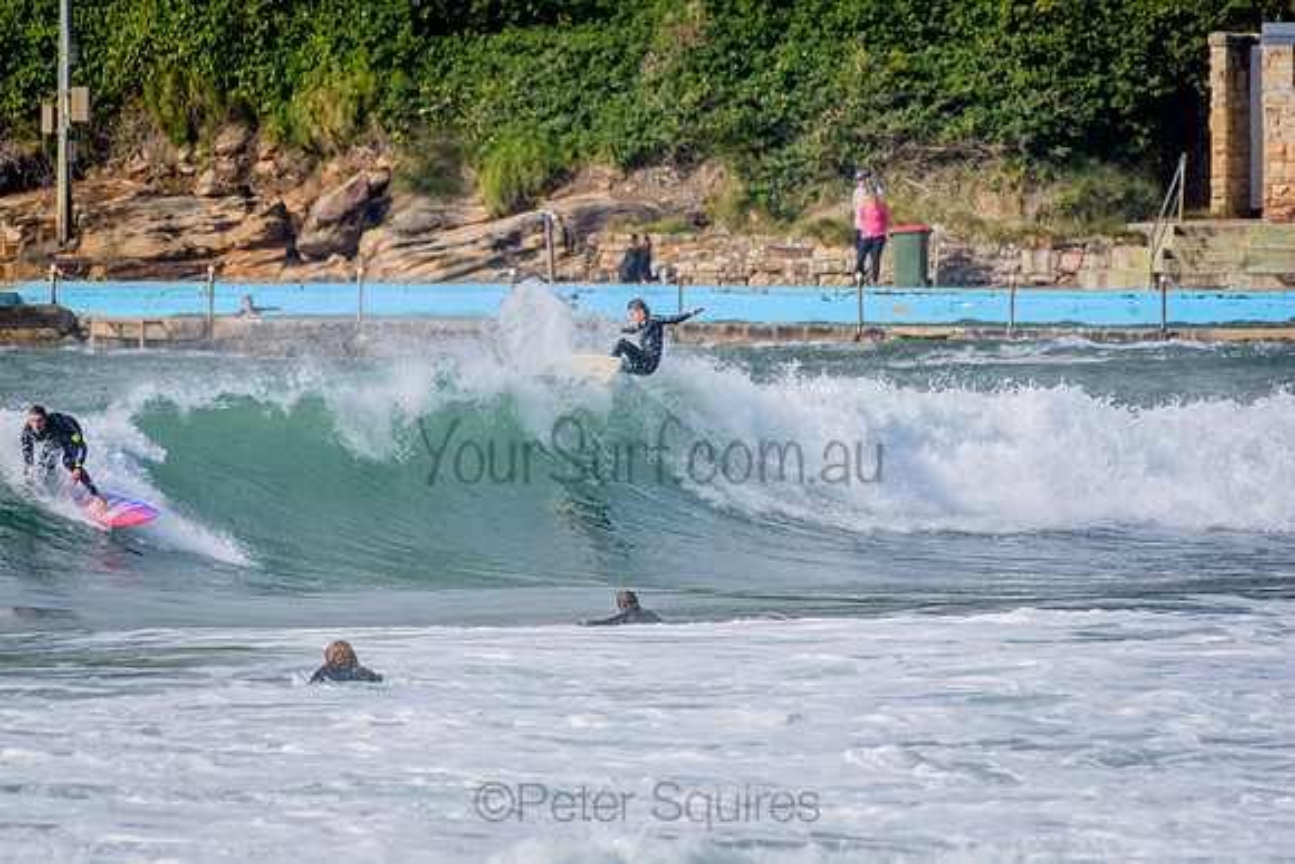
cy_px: 432
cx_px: 648
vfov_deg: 1.8
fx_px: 26984
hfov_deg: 2.7
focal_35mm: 750
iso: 280
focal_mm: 500
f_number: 5.6
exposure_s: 1/2000
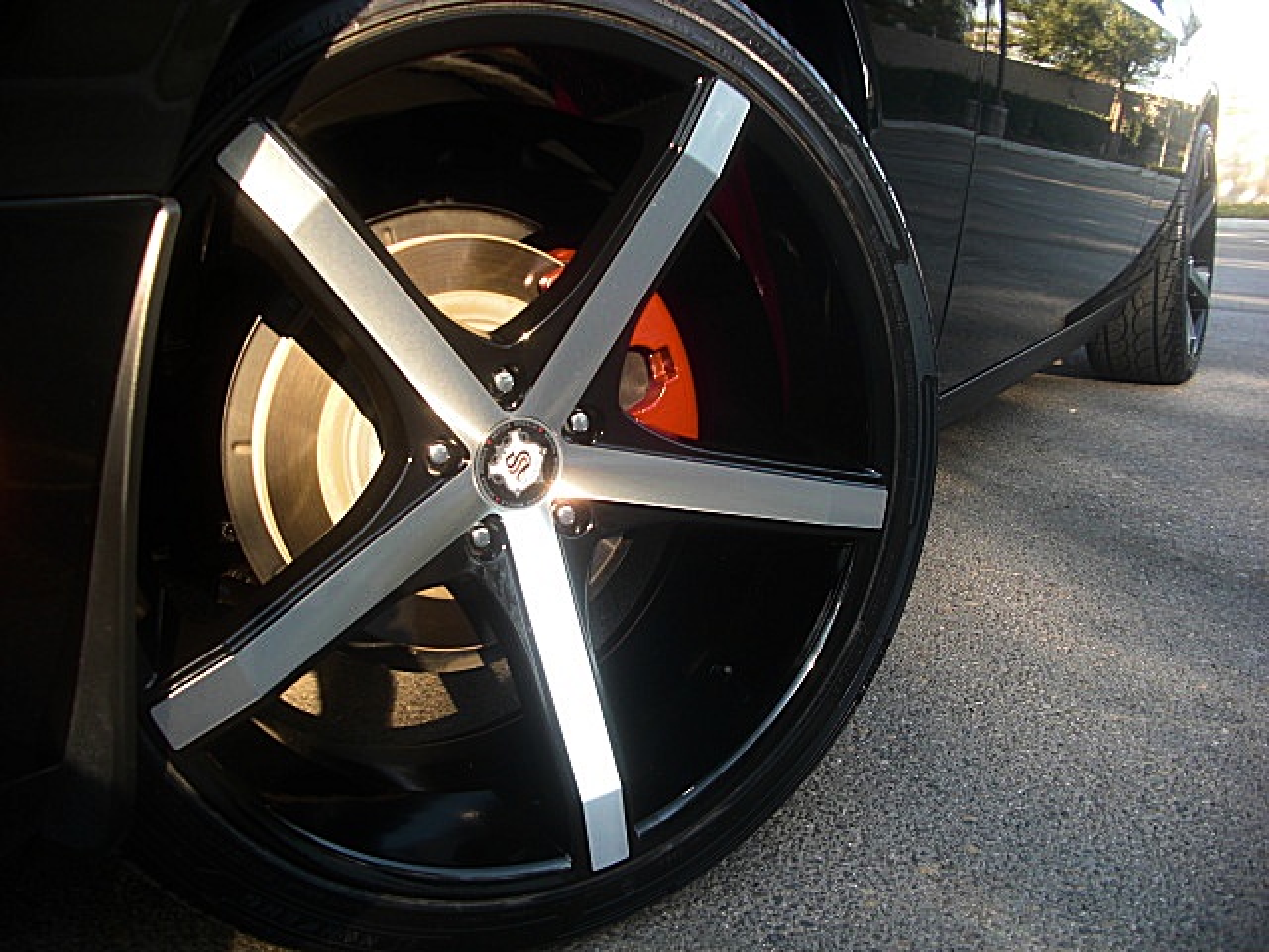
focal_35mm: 36
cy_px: 476
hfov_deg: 51.4
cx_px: 634
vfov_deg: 39.7
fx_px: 1320
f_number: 2.8
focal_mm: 6.3
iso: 50
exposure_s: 1/60
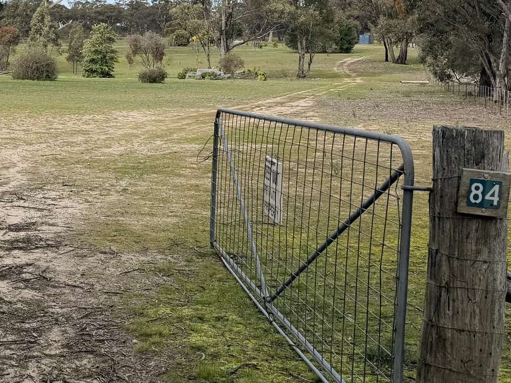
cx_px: 21
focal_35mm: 60
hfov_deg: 30.3
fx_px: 886
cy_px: 87
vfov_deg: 24.1
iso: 80
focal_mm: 6.76
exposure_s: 1/3759
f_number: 1.78
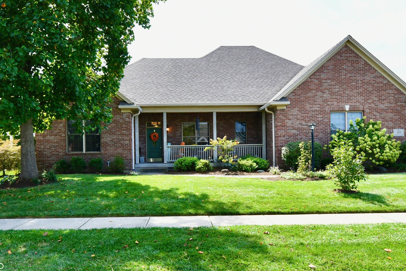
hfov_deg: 96.6
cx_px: 216
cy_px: 122
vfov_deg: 73.5
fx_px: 180
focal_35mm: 16
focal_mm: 14
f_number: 9
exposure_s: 1/320
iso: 640
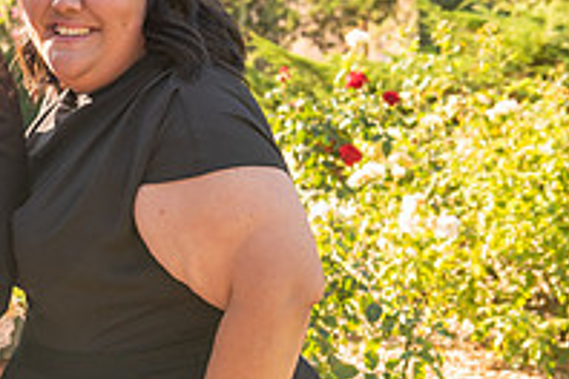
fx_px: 2402
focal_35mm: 152
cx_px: -247
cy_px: 234
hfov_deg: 12.9
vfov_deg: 9.0
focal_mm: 52
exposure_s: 1/250
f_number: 5.6
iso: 200
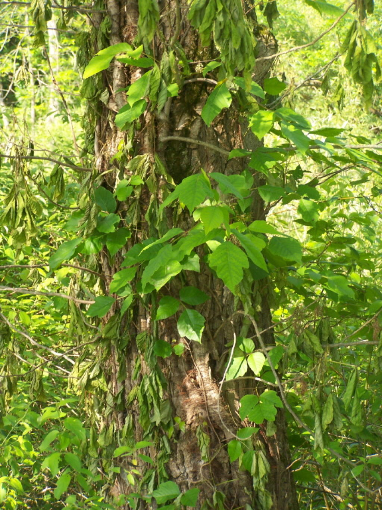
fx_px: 2045
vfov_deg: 14.2
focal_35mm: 139
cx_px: 191
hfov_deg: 10.7
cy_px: 255
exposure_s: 1/160
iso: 80
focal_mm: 23.1
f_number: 3.2
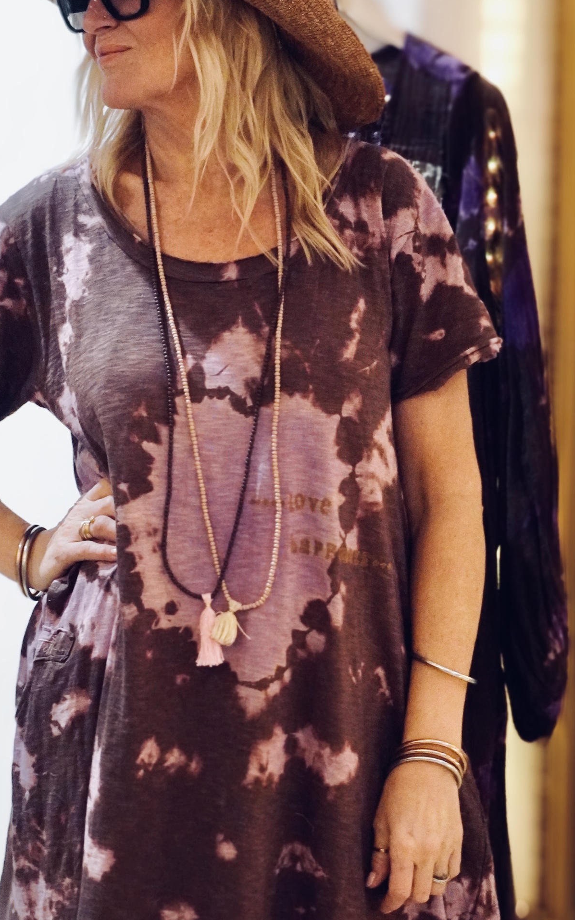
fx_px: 2256
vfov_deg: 23.0
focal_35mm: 90
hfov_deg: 14.5
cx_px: 212
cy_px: 490
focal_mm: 44
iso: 6400
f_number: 5.6
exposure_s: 1/80
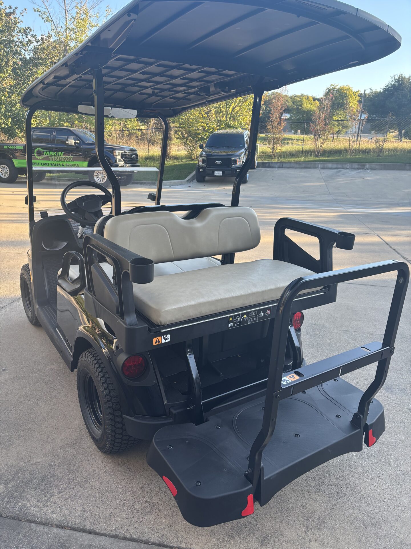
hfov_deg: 53.1
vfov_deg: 67.3
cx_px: 206
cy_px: 274
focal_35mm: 26
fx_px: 412
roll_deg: -1.9
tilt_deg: -17.3
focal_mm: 5.96
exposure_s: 1/266
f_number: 1.6
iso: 40
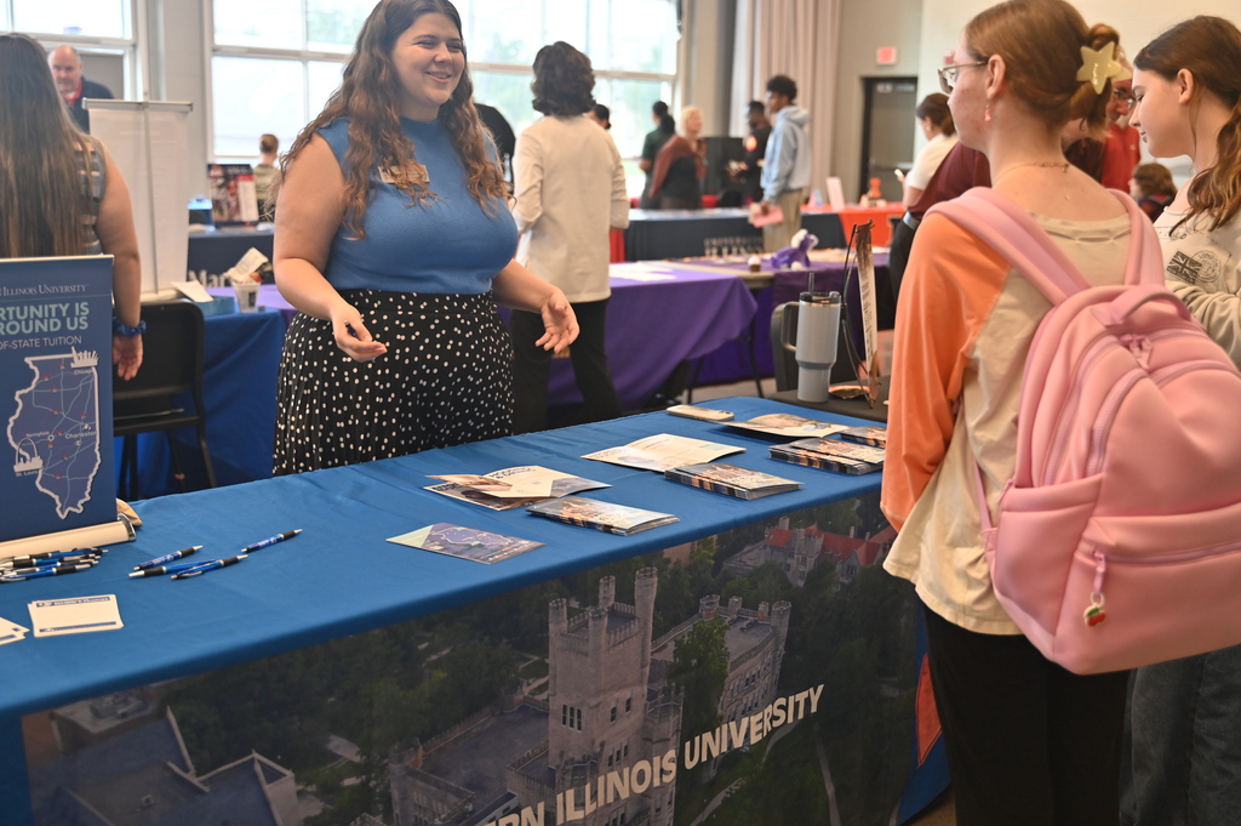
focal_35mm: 42
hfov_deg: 46.4
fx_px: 1447
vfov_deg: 31.8
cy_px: 413
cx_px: 620
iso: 500
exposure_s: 1/125
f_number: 2.8
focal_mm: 42
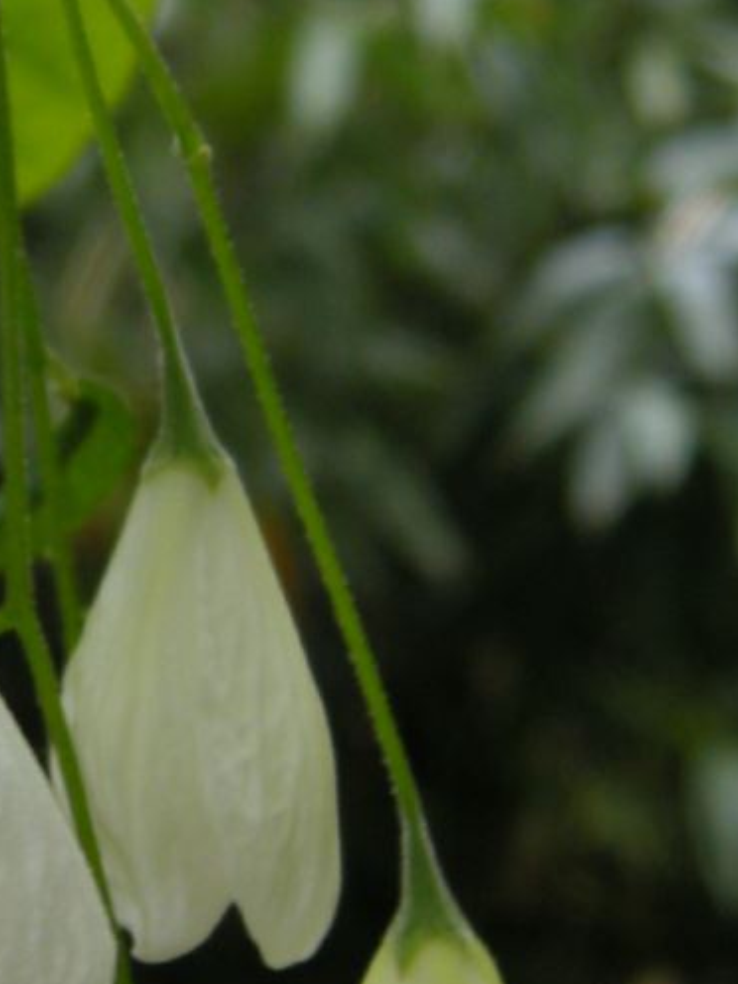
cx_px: -50
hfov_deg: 10.4
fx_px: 4008
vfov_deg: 14.0
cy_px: 490
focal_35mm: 141
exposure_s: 1/60.8
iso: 64
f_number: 3
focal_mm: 7.5
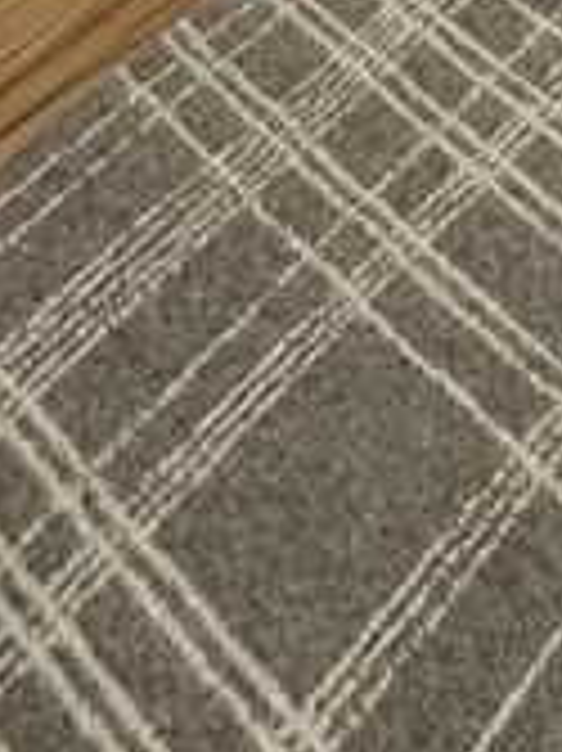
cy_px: -1360
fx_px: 1864
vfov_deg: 12.5
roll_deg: -1.3
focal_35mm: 86
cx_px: 962
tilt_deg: -6.6
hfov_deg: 15.2
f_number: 2.2
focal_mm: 2.22
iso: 200
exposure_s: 1/60
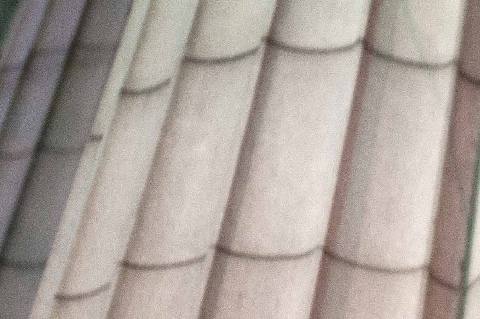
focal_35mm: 125
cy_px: 311
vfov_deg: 10.9
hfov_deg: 14.8
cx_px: 801
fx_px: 1665
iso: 1600
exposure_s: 1/10
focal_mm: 35
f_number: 2.8
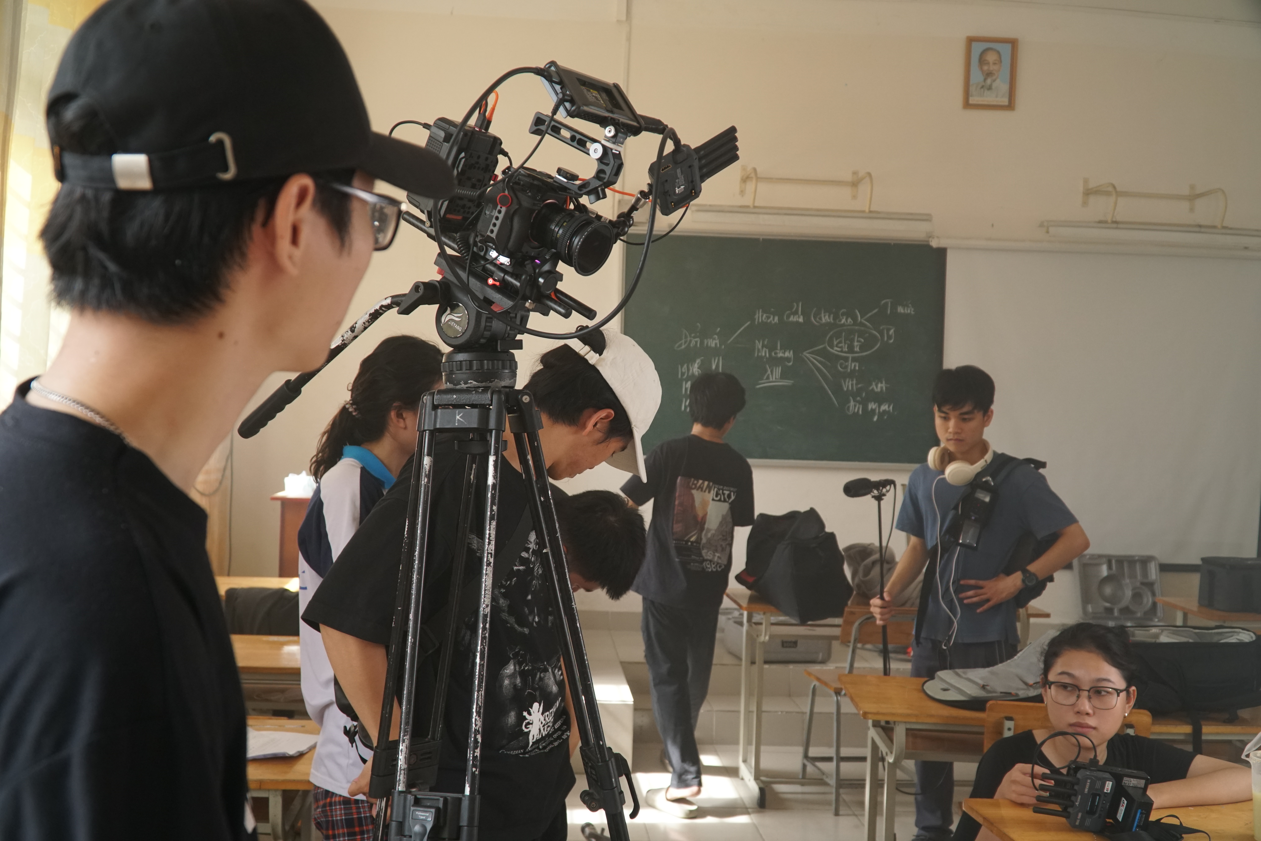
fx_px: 1156
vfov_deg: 40.0
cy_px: 420
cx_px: 630
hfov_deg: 57.2
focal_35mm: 33
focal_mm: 22
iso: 1000
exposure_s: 1/400
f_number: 4.5
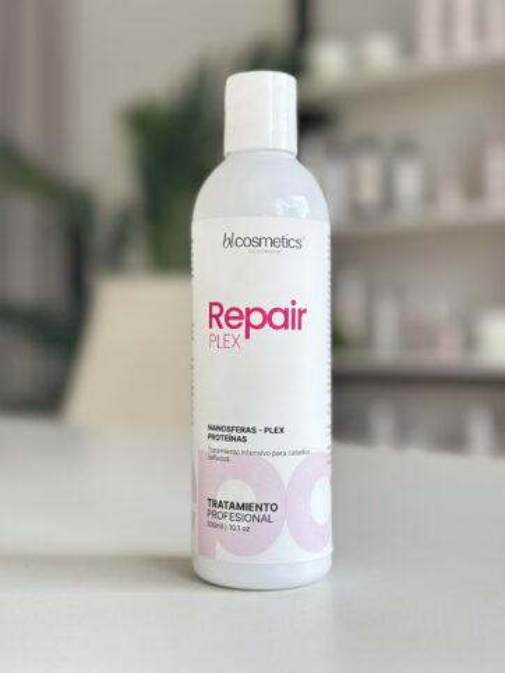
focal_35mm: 48
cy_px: 336
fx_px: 934
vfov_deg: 39.7
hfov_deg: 30.3
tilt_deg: -1.0
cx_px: 252
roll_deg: -0.8
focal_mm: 6.86
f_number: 1.78
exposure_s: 1/175
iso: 80
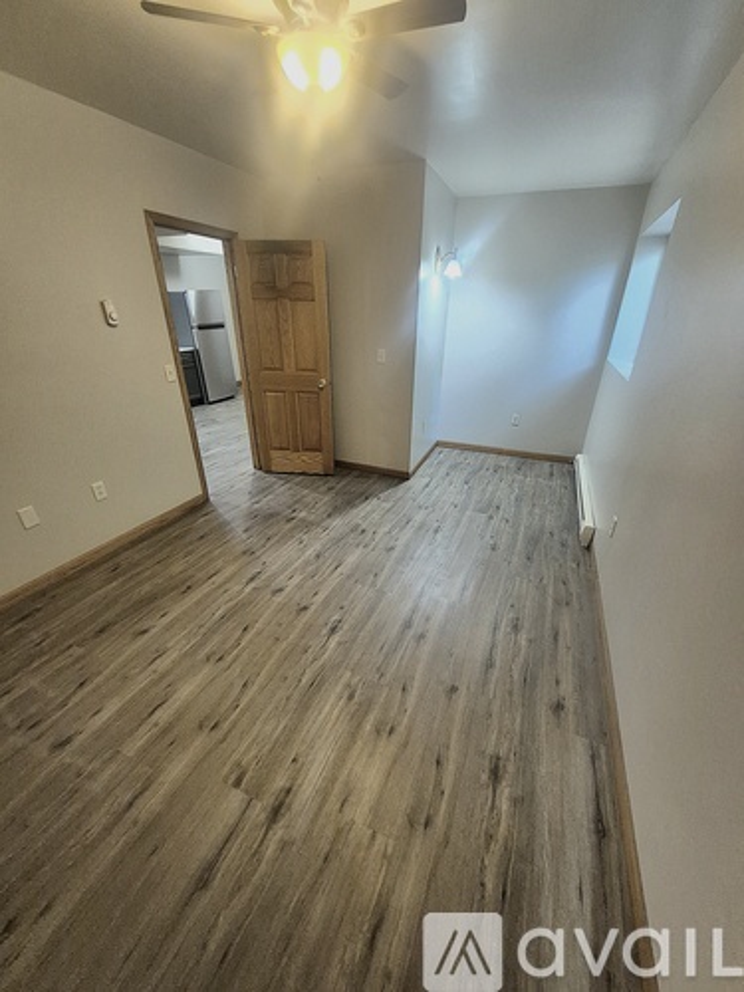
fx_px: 373
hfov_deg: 89.9
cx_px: 372
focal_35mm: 13
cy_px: 496
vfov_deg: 106.2
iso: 400
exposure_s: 1/60.2
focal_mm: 1.74
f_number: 2.2
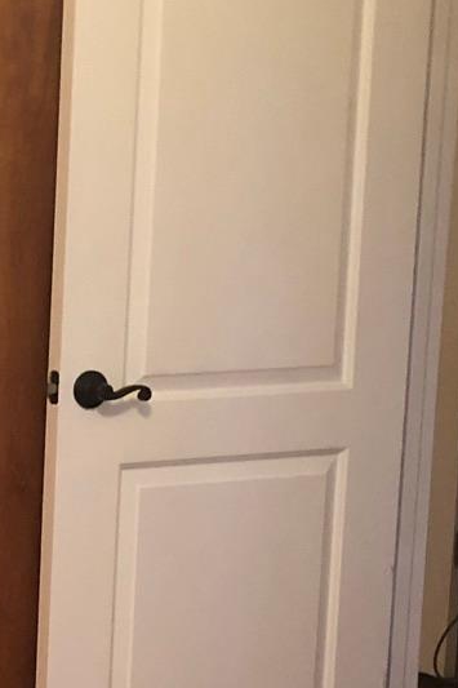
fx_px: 2139
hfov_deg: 10.6
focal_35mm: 112
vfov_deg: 18.2
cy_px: 492
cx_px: -609
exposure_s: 1/8
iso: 100
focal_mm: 3.99
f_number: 1.8
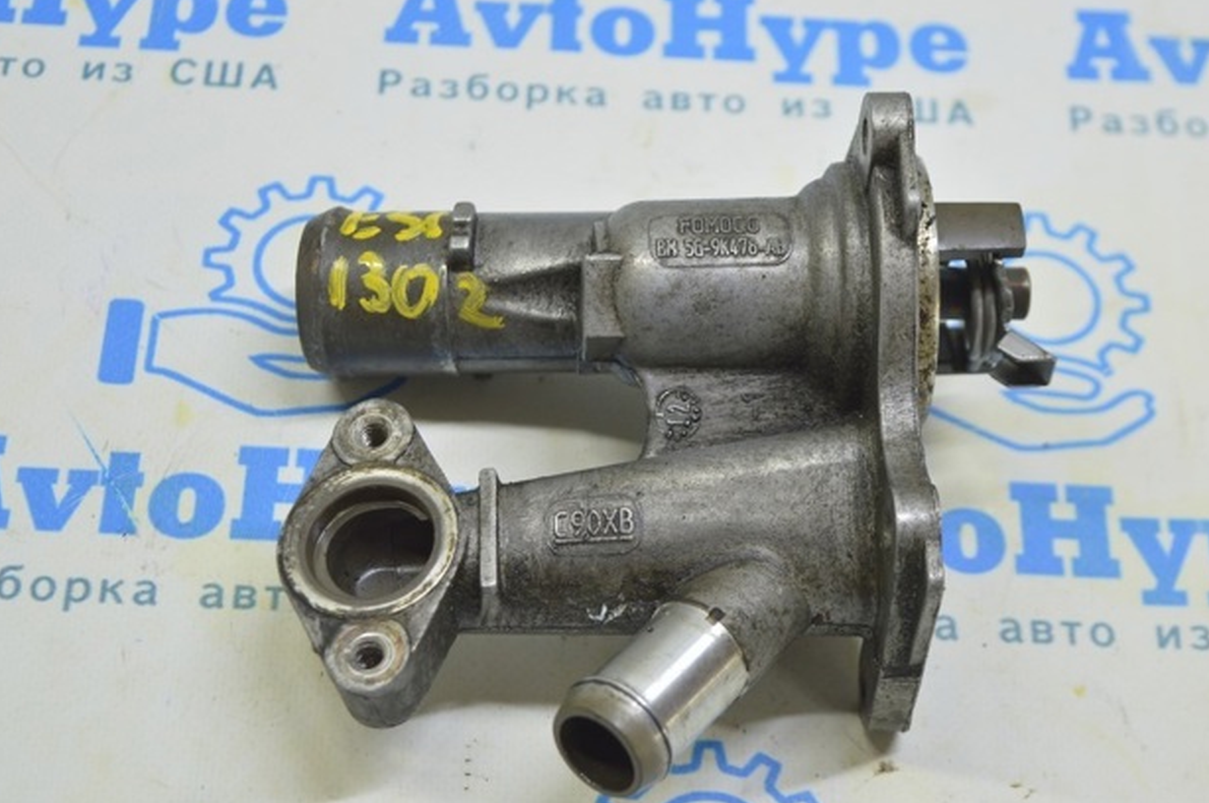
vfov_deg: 18.1
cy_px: 395
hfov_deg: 27.0
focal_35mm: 75
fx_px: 2516
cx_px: 620
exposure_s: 1/20
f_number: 5.6
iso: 400
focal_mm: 48
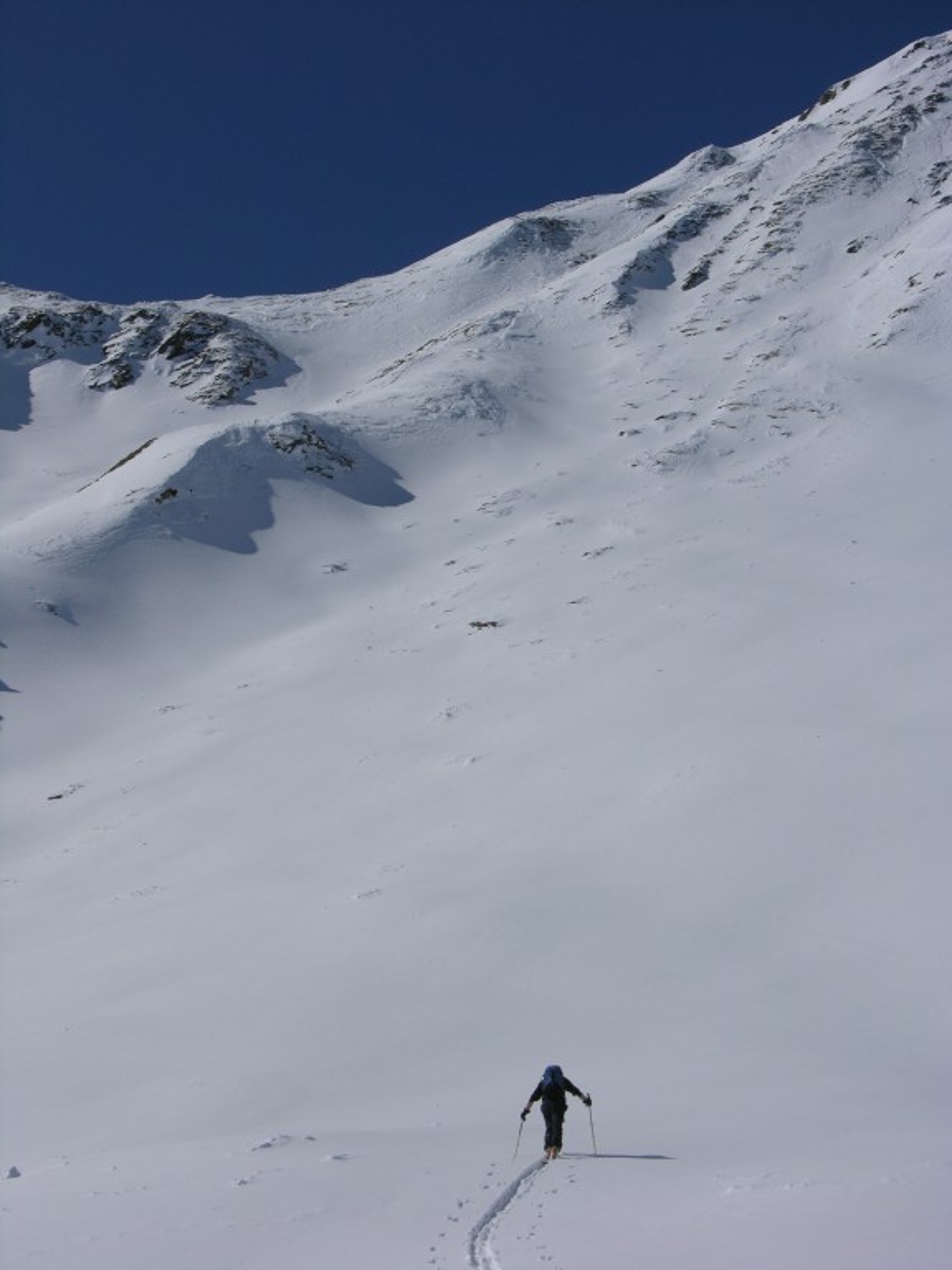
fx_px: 2860
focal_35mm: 78
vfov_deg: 25.0
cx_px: 476
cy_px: 635
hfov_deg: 18.9
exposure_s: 1/604
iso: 50
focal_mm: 19.9
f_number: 7.6
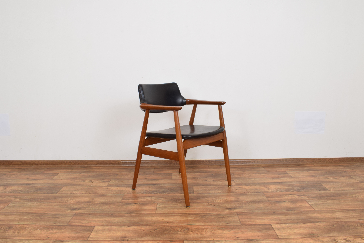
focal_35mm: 32
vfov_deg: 41.7
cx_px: 182
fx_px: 318
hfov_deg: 59.5
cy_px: 122
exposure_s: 4
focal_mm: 21
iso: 100
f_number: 25
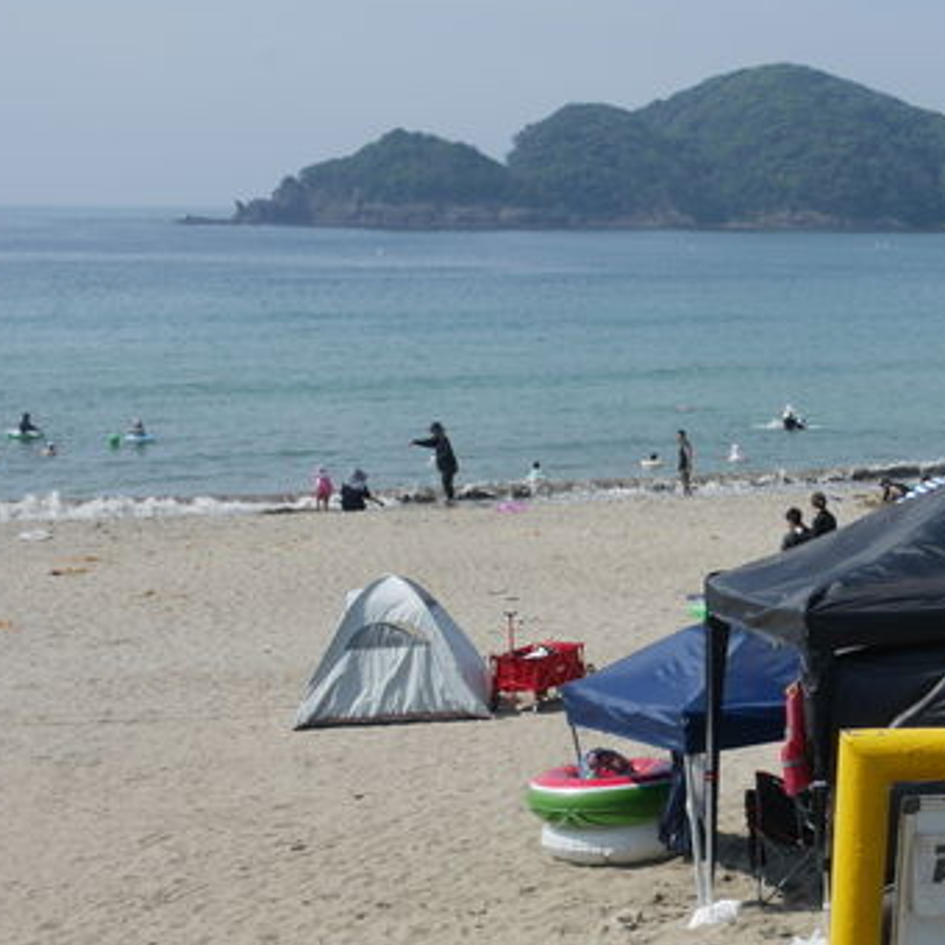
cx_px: 1052
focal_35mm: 72
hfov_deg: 22.6
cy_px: 728
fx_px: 2224
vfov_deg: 23.7
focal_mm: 17
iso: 200
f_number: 8
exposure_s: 1/800
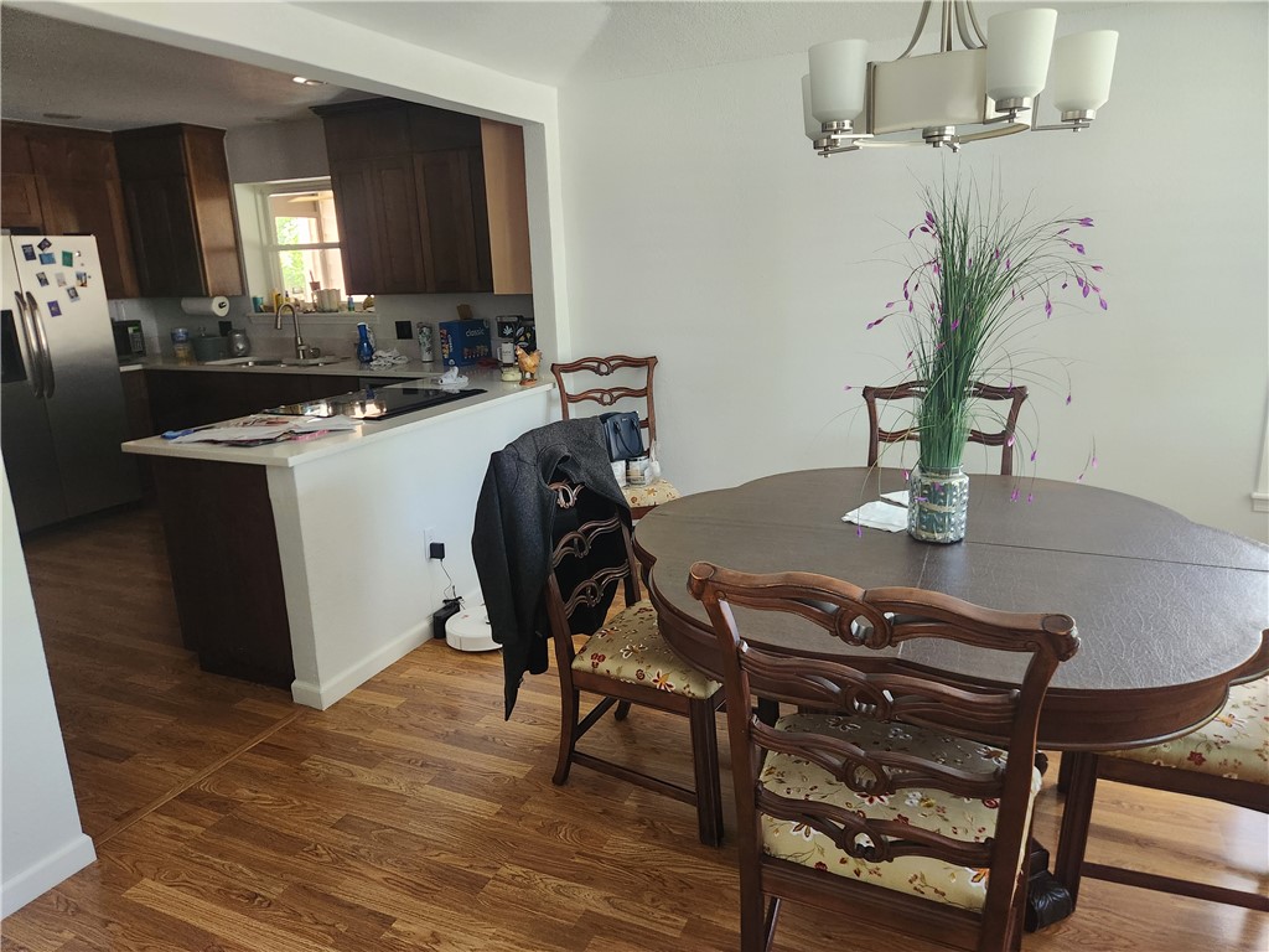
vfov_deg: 58.9
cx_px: 634
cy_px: 476
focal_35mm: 23
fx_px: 843
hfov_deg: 73.9
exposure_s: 1/120
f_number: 1.8
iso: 640
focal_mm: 5.4
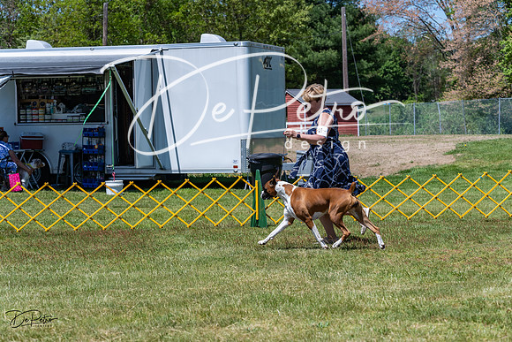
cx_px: 256
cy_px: 171
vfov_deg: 14.1
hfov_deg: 21.0
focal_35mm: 97
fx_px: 1380
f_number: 7.1
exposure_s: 1/1600
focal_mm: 97
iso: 400
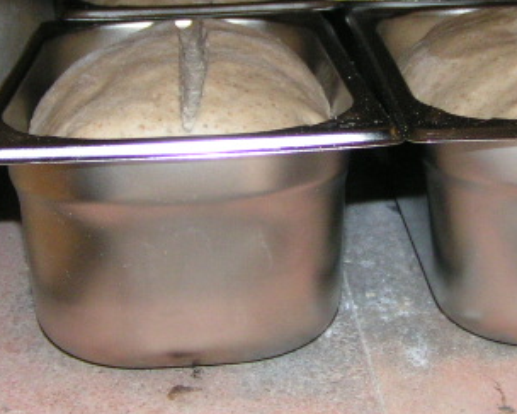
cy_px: 119
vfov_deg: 19.6
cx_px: 303
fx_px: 1193
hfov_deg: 24.4
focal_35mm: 78
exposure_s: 1/40
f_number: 2.8
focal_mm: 5.8
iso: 200
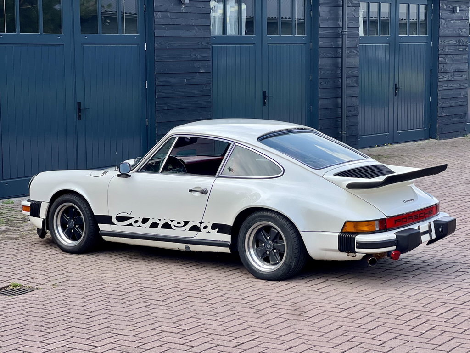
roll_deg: +1.7
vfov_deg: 19.1
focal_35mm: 77
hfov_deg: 25.3
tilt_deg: -5.1
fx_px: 1045
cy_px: 176
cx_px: 235
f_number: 2.8
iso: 25
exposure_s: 1/210
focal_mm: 9
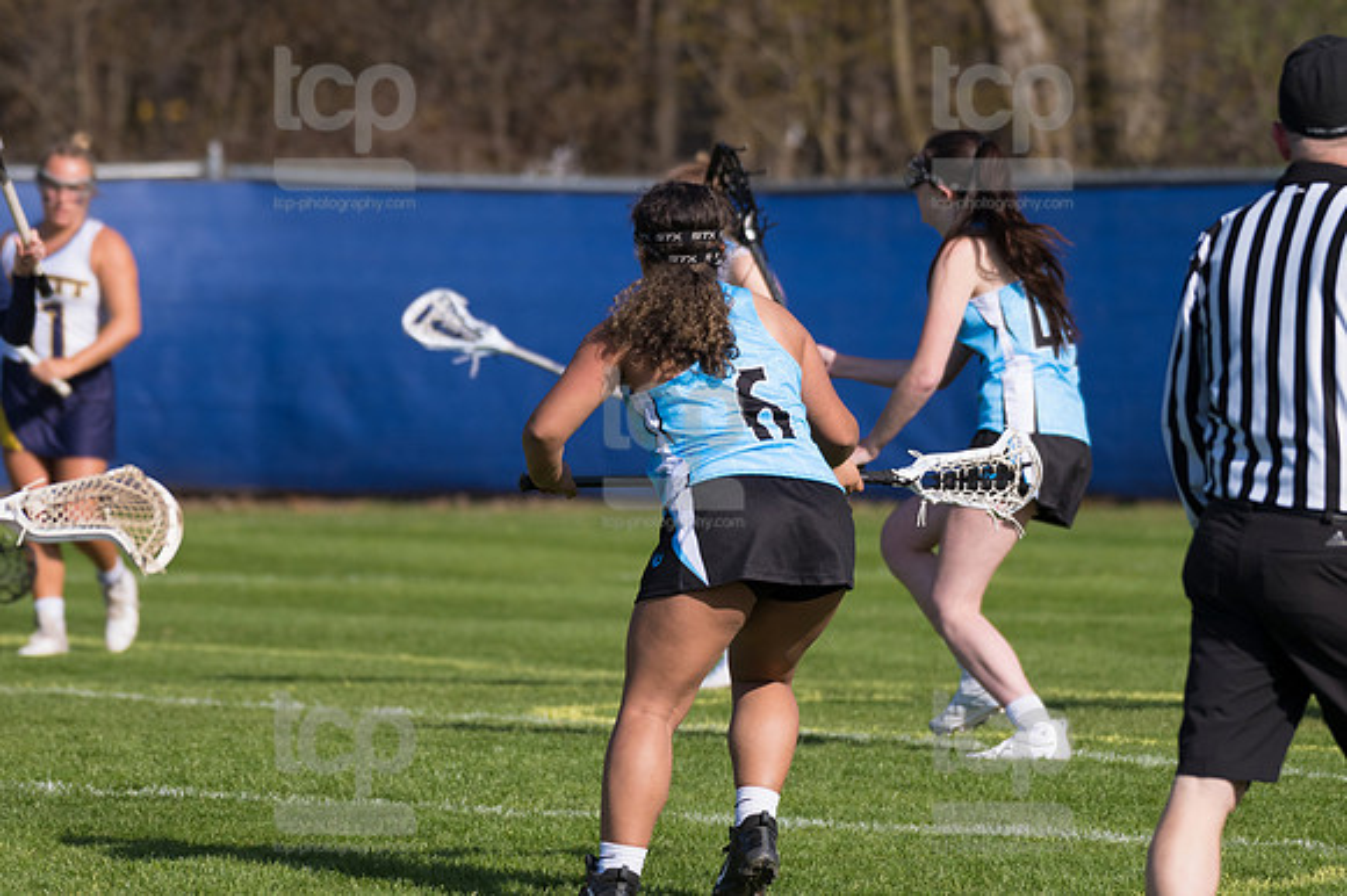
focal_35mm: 390
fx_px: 14584
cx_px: 674
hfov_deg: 5.3
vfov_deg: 3.5
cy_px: 448
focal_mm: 260
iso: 320
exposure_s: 1/2000
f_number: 5.6
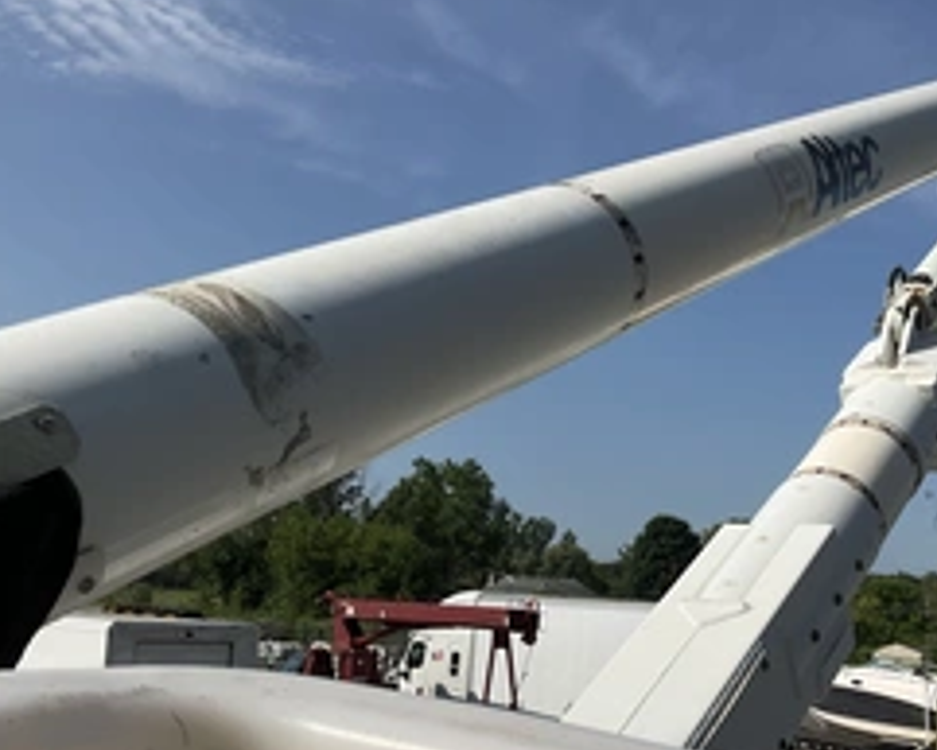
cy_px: 427
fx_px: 1304
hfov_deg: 39.2
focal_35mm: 47
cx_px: 599
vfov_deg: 32.1
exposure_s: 1/4405
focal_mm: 3
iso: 25
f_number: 1.8
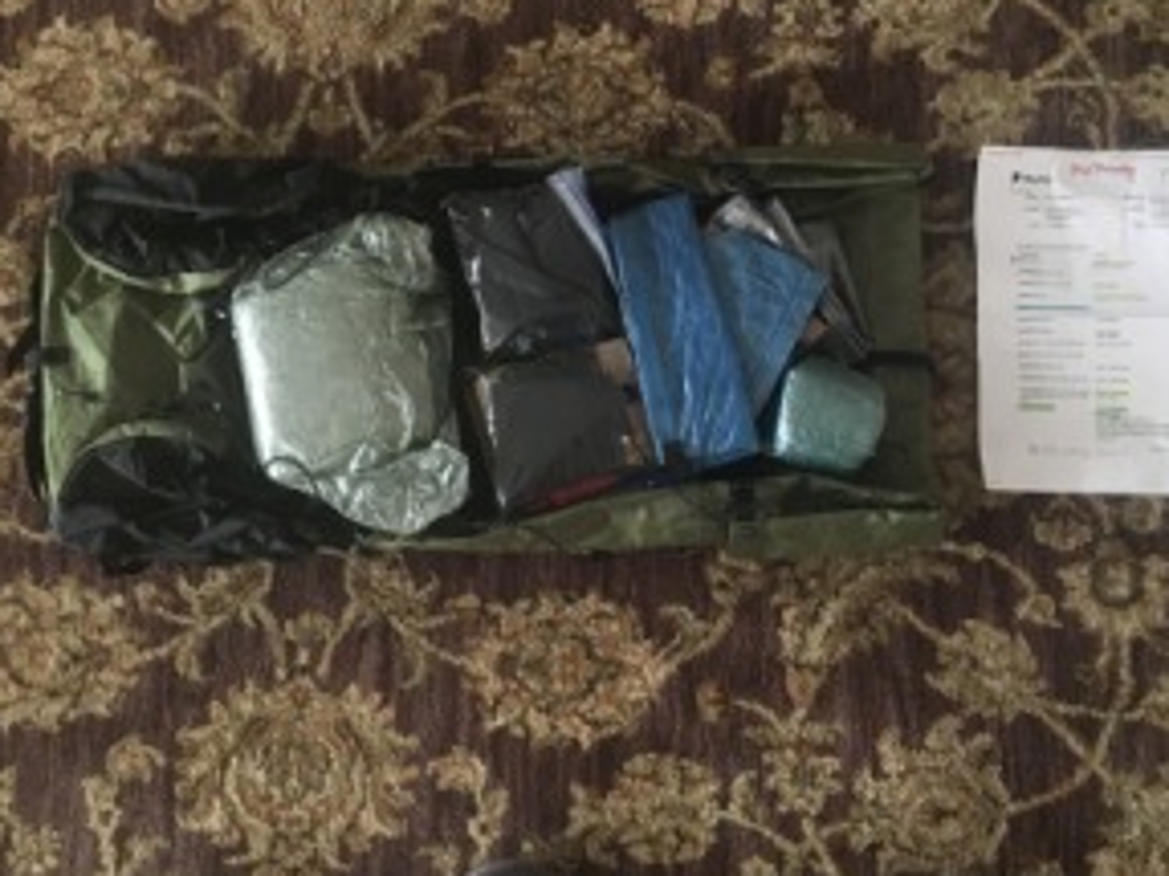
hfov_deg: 50.2
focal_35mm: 37
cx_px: 578
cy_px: 371
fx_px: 1249
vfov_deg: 38.5
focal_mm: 4.15
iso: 200
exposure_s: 1/15
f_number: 2.2
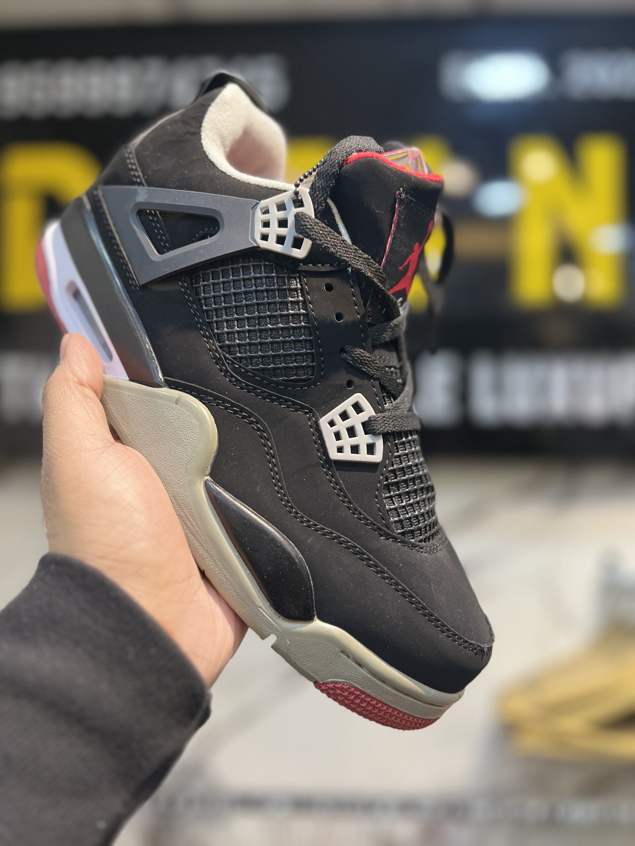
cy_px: 423
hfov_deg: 53.1
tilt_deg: +3.9
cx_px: 318
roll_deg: -0.2
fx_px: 636
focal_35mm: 26
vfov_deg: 67.3
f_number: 1.5
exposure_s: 1/100
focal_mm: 5.7
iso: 125
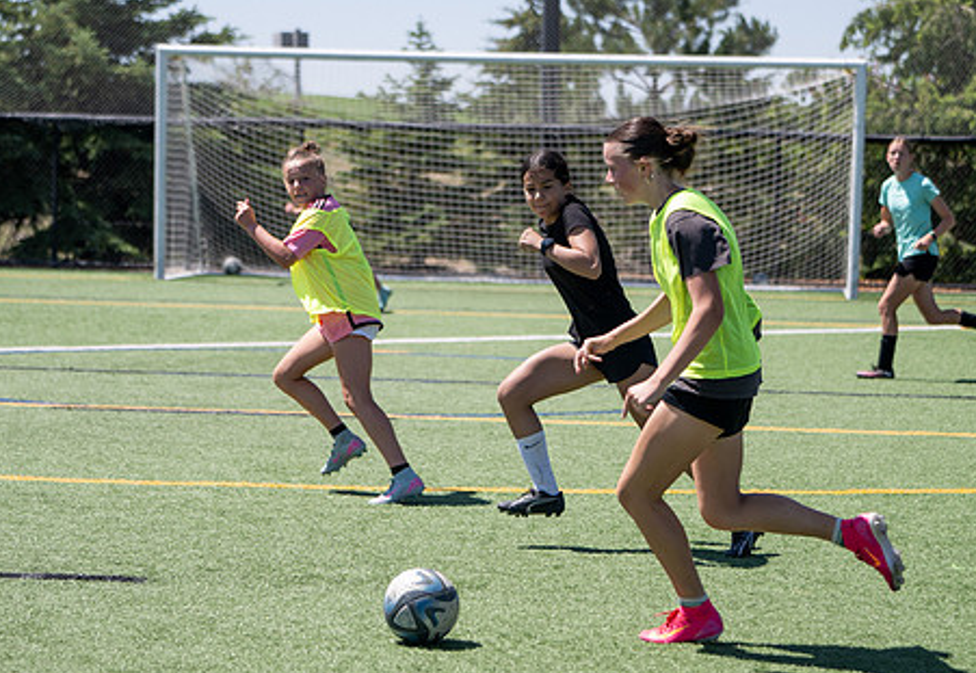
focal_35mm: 109
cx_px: 519
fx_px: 2986
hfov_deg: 18.6
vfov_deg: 12.9
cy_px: 293
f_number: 2.8
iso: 50
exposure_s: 1/800
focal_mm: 70
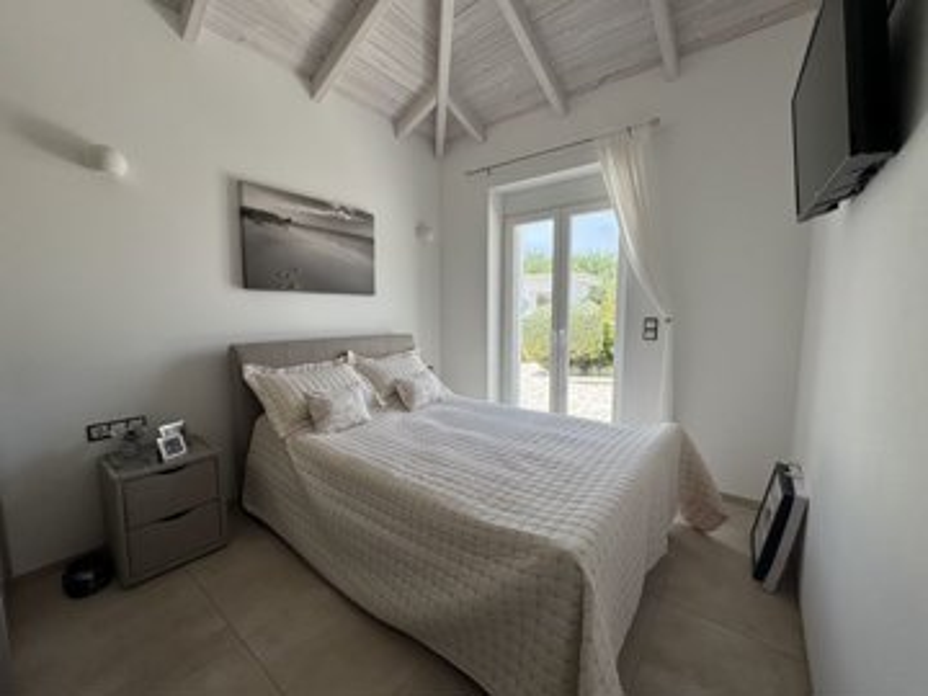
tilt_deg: -5.8
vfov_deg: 85.7
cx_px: 464
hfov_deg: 102.1
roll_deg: +0.5
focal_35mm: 14
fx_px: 375
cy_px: 348
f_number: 2.2
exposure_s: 1/270
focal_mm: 2.22
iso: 40
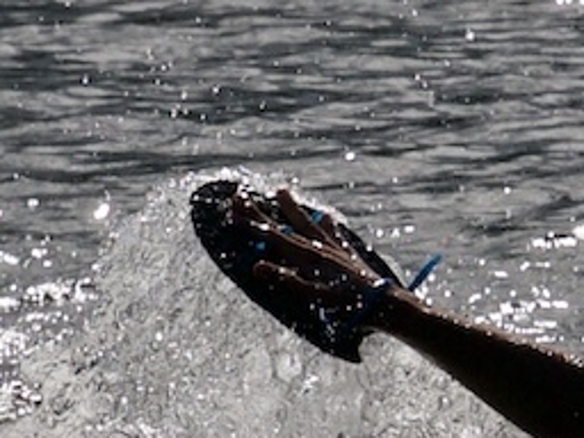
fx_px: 15808
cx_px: 636
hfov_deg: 2.1
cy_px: 203
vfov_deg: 1.6
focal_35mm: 937
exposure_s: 1/2000
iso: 200
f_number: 9
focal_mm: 100
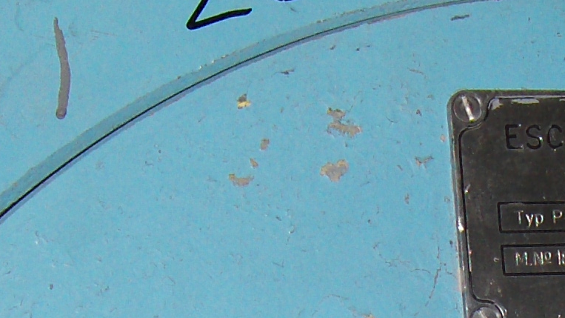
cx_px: 479
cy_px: 557
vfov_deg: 7.1
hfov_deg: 12.8
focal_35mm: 167
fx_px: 2502
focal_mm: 6.5
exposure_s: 1/60
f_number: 3.5
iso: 100
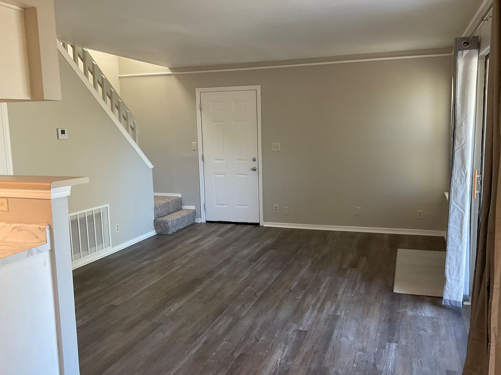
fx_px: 449
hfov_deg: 58.3
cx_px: 261
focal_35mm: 31
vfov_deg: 45.4
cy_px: 186
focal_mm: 3
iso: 80
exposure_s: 1/60
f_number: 1.8
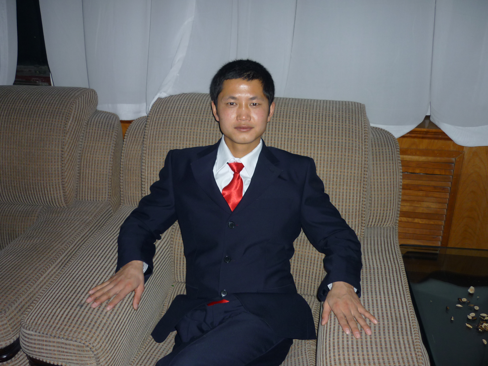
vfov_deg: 42.9
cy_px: 183
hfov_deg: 55.4
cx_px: 244
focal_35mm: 33
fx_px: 465
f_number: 2.8
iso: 100
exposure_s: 1/125
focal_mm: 5.5
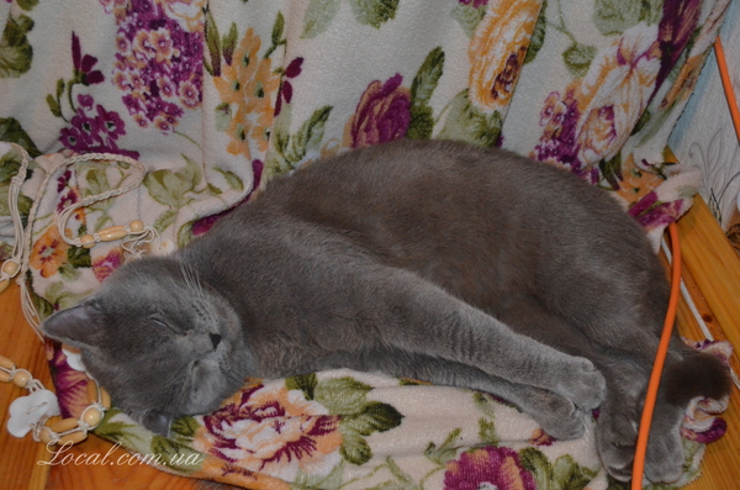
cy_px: 245
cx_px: 370
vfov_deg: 31.7
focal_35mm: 42
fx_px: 861
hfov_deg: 46.5
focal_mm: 28
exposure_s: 1/60
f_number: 4.5
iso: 3200
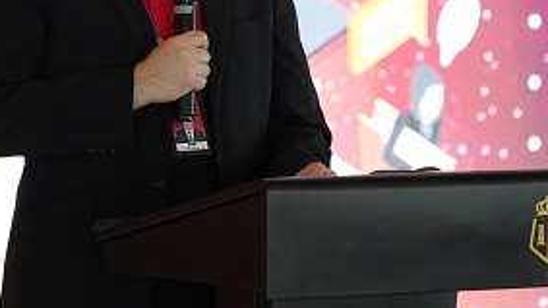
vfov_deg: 3.9
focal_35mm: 314
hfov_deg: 6.9
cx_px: 289
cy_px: 7
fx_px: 4560
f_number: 3.2
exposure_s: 1/320
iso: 3200
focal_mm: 169.5
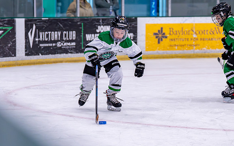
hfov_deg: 14.0
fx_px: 950
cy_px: 64
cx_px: 122
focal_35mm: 149
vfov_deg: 8.8
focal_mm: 87
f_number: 2.8
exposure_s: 1/1250
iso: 2500
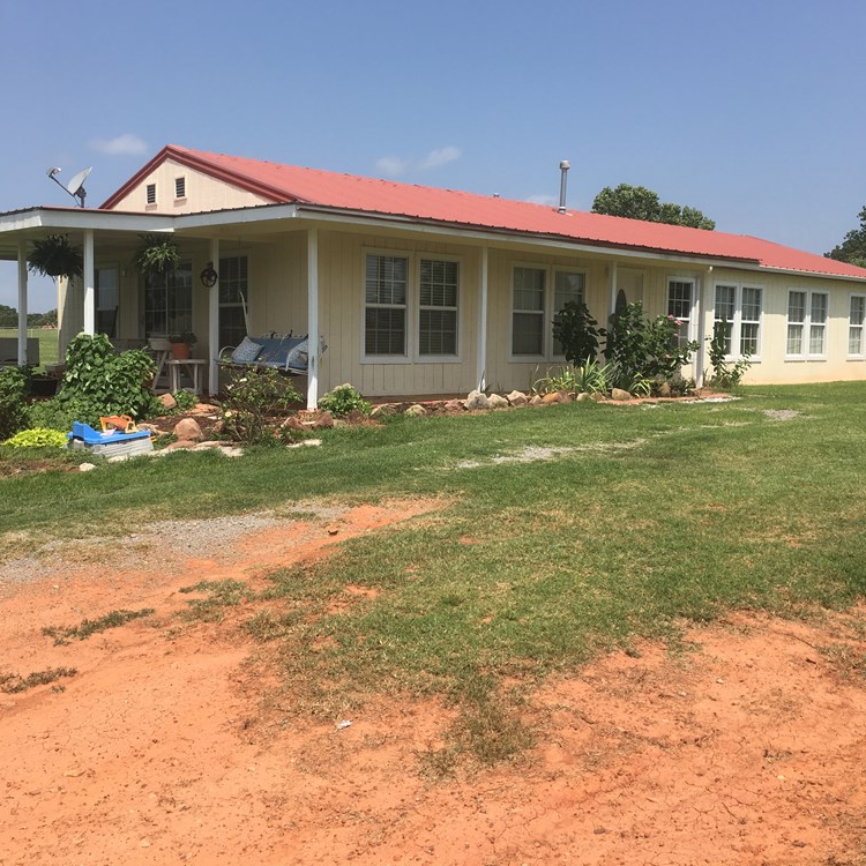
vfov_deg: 47.2
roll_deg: -1.6
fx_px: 991
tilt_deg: -4.0
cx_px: 395
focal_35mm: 35
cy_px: 424
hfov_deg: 47.2
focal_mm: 4.15
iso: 25
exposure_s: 1/1538
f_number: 2.2
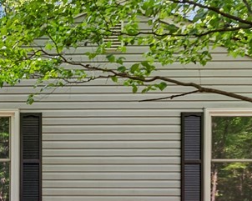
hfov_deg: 28.3
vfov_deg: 26.8
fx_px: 402
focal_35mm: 54
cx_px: -81
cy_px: 193
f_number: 8
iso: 100
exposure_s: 1/5
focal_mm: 16
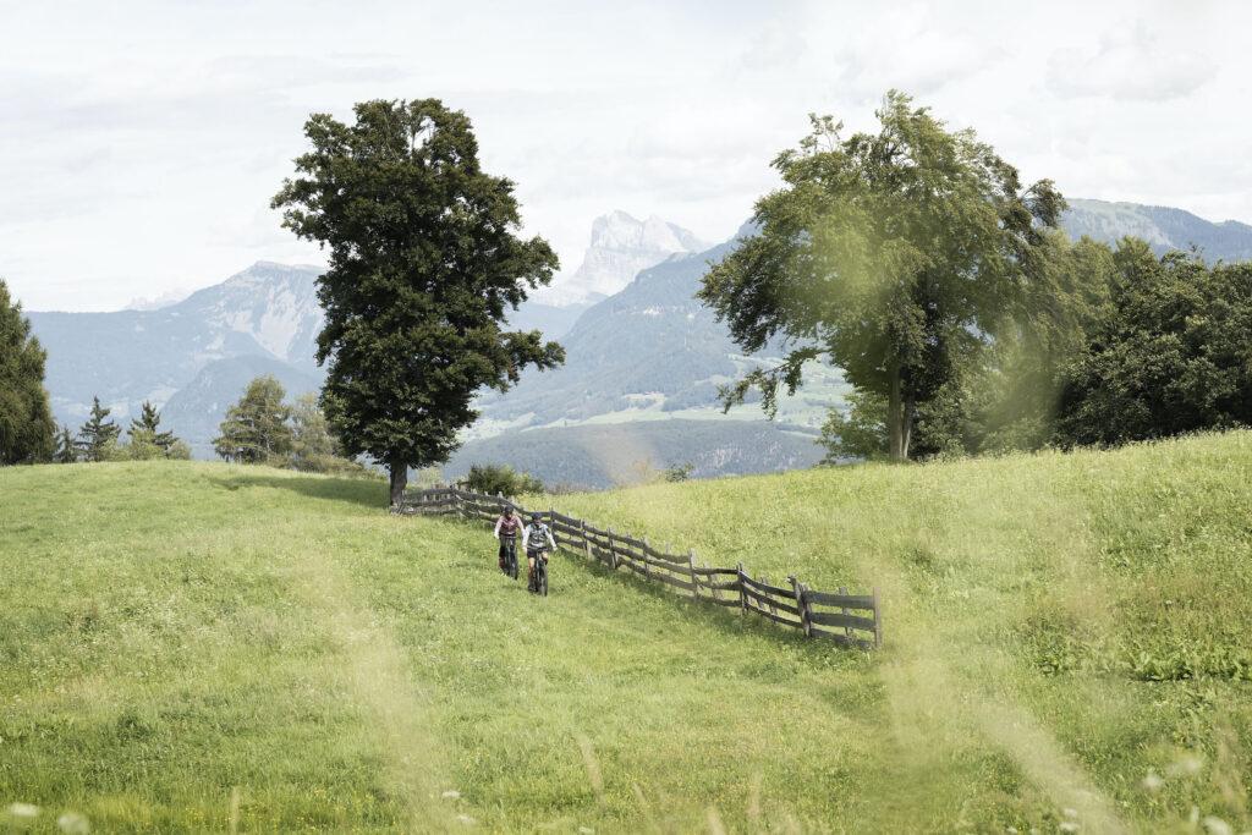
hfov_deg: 23.9
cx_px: 626
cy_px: 418
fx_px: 2956
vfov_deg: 16.1
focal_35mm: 85
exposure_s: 1/2500
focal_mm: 85
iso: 800
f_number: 5.6
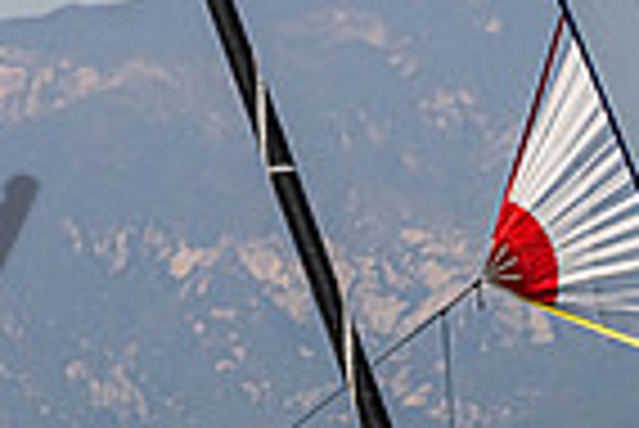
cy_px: 689
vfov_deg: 2.1
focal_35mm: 648
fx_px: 11514
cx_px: 39
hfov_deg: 3.2
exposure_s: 1/2500
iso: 500
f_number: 8
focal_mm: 150
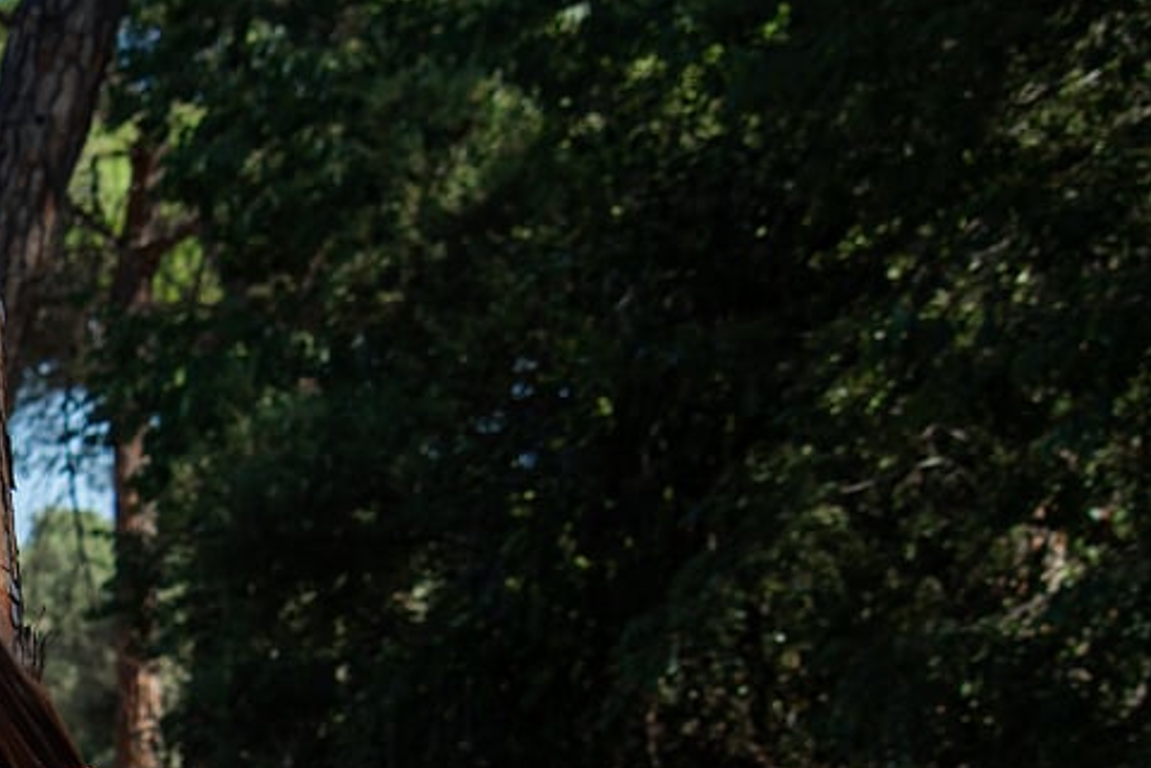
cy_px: 786
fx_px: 4509
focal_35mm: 141
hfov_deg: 14.1
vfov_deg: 9.7
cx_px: -261
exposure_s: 1/250
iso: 50
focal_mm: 53
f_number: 6.3
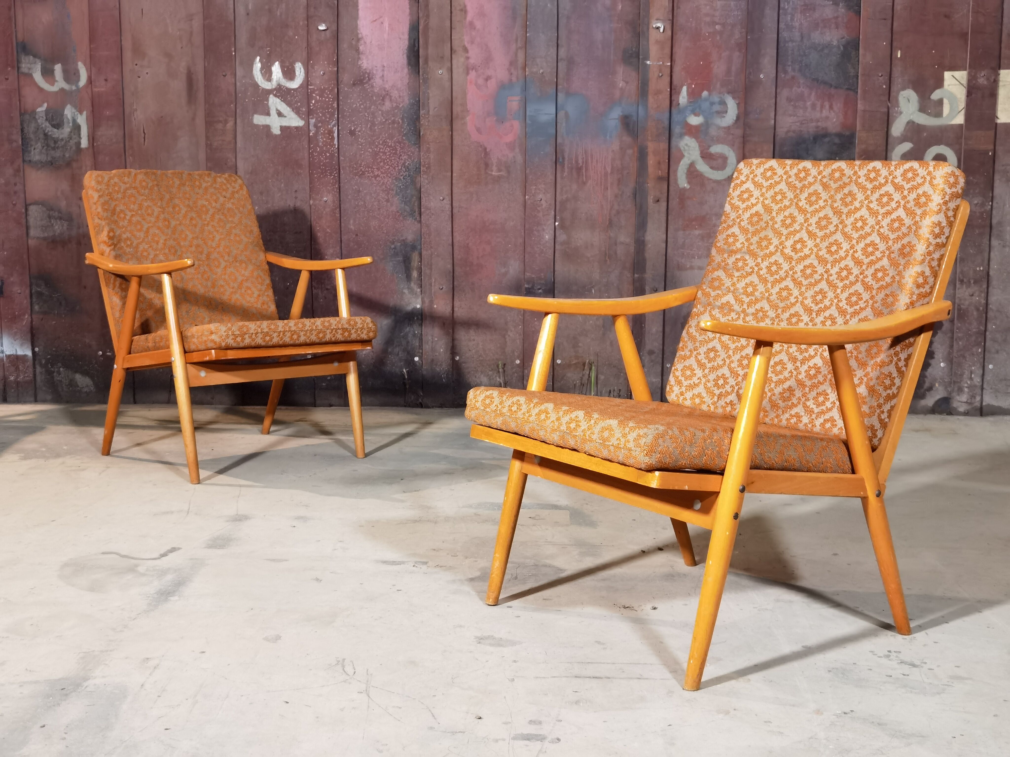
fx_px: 1371
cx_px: 505
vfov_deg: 30.9
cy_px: 378
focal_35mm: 47
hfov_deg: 40.4
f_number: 1.9
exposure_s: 1/33.3
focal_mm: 6.71
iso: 400
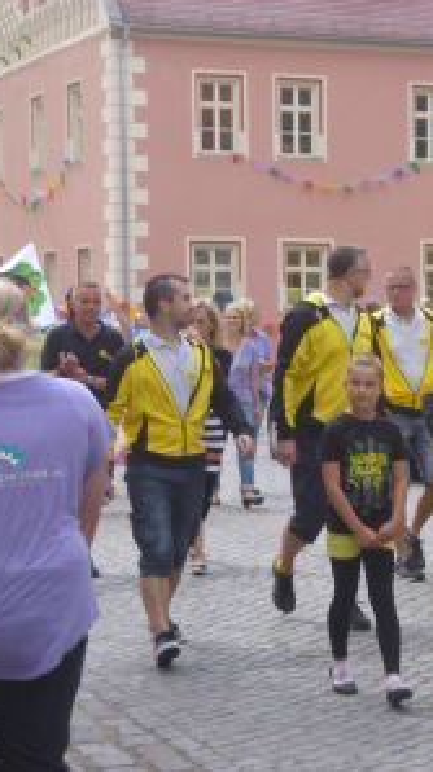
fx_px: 2067
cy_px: 386
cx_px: 399
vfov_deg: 21.2
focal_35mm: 101
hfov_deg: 11.9
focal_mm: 12.3
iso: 100
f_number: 4.5
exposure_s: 1/250
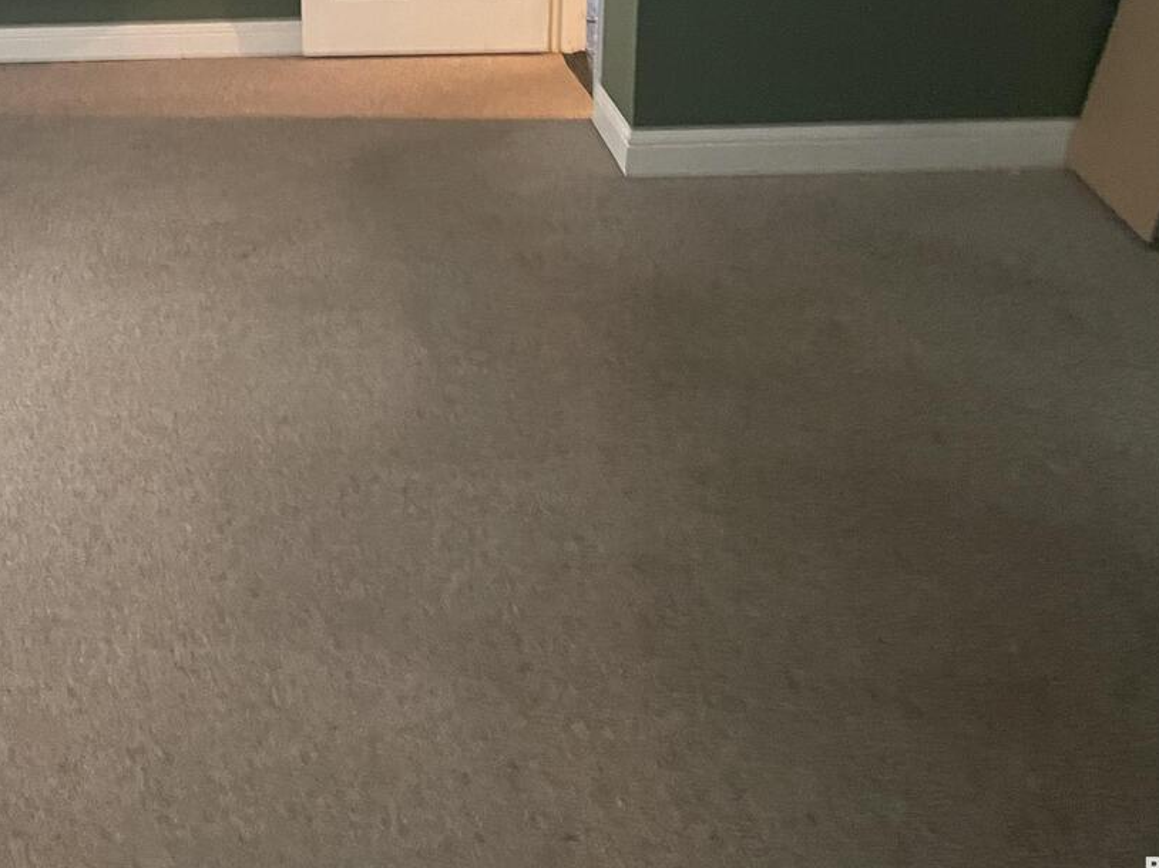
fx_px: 1540
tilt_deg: -18.3
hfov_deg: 39.5
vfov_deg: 30.4
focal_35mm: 46
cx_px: 222
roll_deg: +2.4
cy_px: 122
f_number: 1.6
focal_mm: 4.2
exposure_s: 1/30
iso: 640
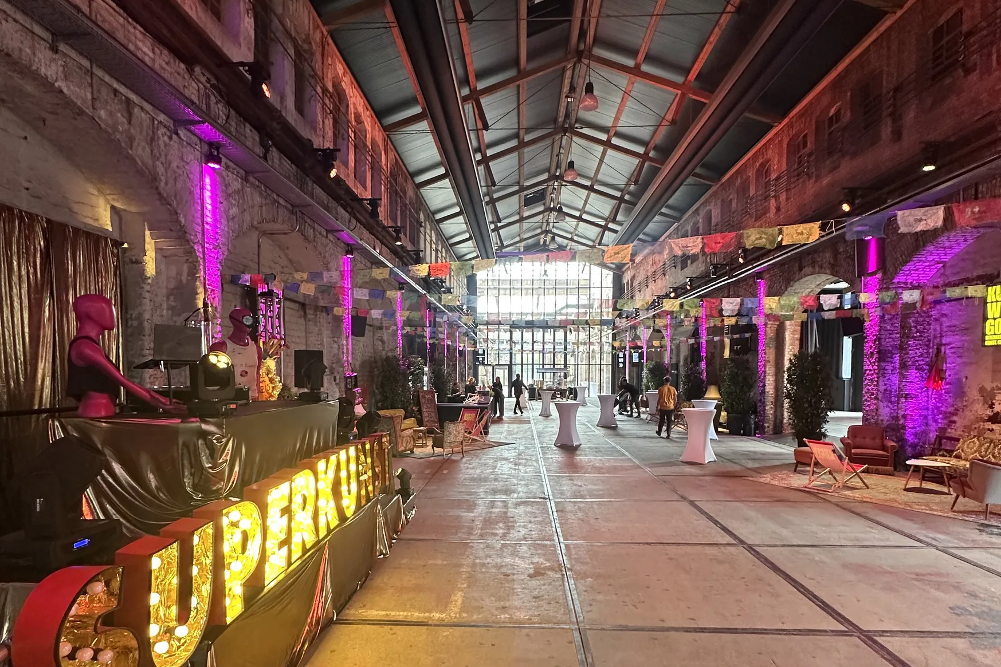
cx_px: 496
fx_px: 556
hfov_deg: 84.0
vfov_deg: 61.5
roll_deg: -1.0
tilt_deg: -2.0
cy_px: 392
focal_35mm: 20
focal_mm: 2.22
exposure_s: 1/71
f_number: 2.2
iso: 320
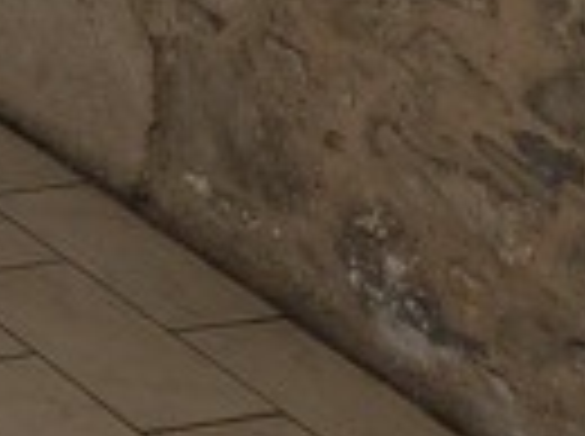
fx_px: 2598
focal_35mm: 154
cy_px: -899
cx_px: -1008
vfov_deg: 8.1
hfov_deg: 10.3
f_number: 1.89
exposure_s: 1/25
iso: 72
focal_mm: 5.43
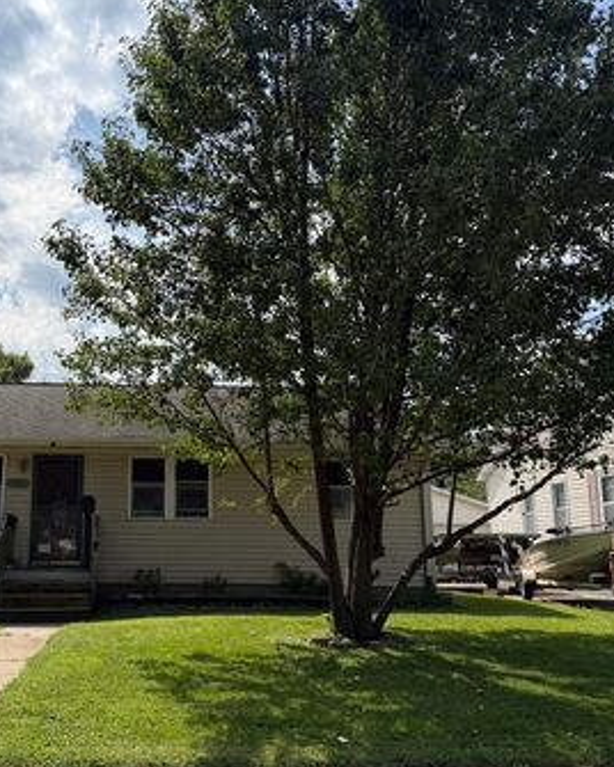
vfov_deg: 51.5
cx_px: 160
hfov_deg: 41.1
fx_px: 795
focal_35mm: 35
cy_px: 409
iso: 100
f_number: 1.78
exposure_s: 1/7353
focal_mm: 6.76
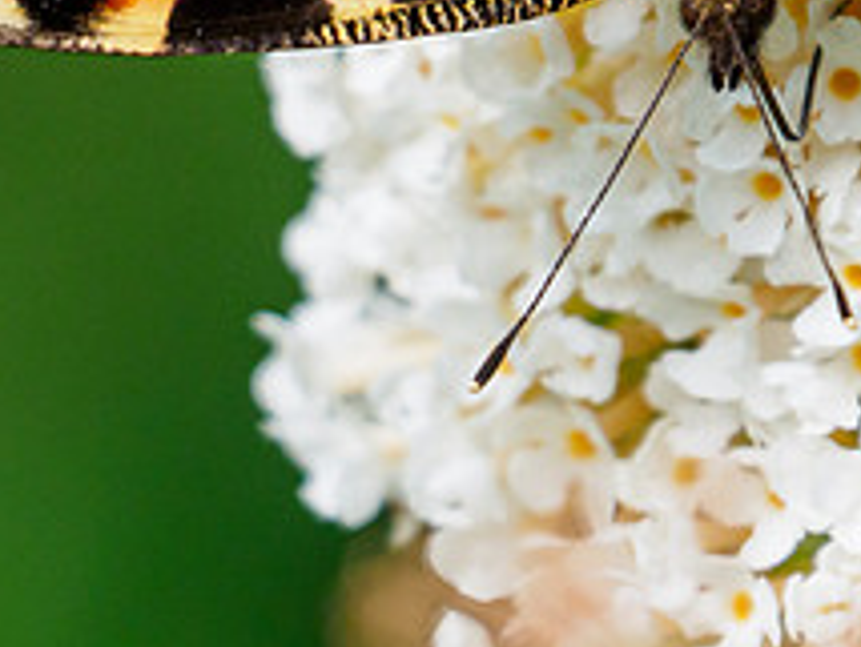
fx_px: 58617
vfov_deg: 0.6
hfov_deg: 0.8
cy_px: -179
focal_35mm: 2354
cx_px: 808
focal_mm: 400
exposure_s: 1/640
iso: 1000
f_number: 7.1
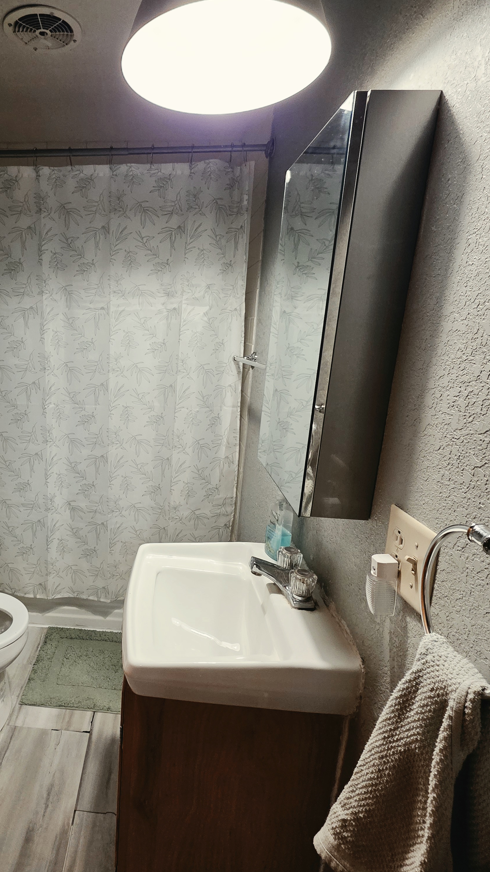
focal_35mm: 19
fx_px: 439
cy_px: 434
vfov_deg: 89.6
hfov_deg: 55.6
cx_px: 125
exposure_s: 1/120
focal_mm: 2.2
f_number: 1.9
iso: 250
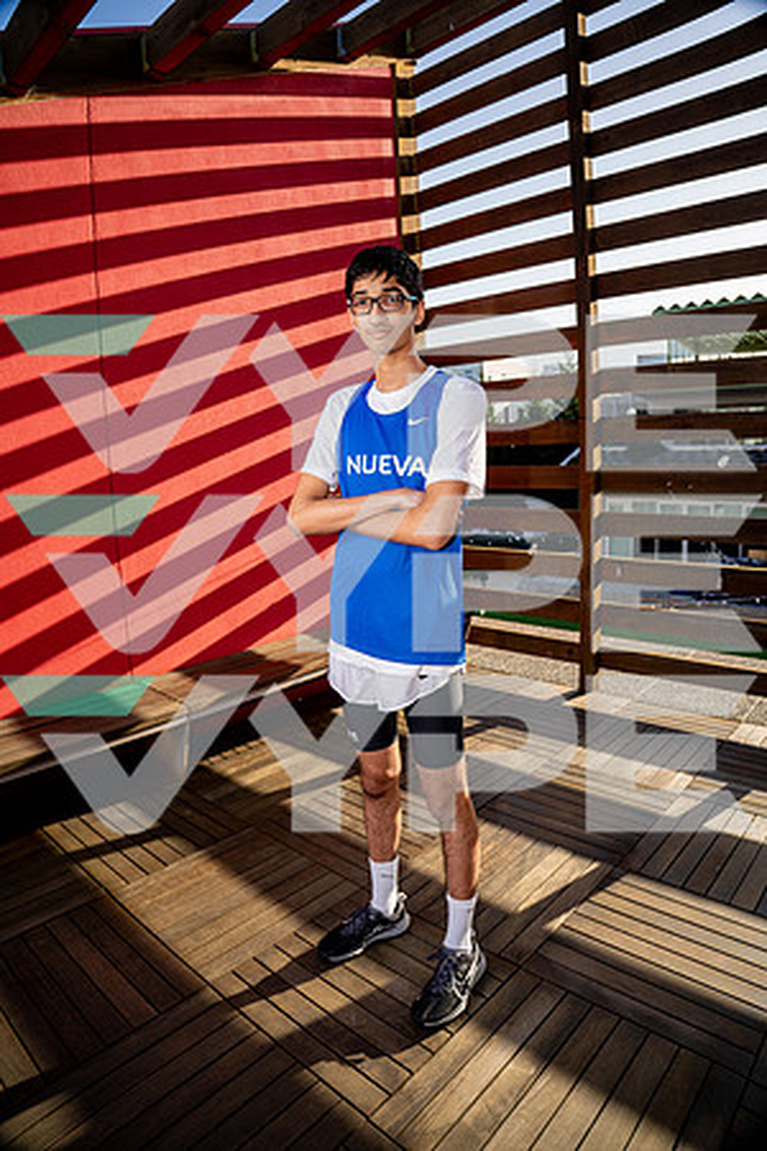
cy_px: 576
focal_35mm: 20
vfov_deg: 84.0
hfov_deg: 61.9
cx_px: 384
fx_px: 639
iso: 100
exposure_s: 1/320
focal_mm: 20
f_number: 4
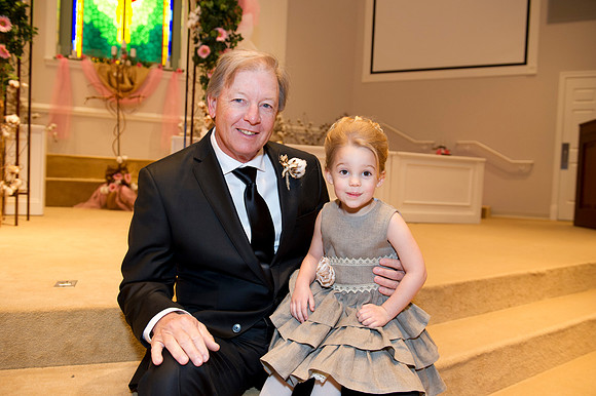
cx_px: 298
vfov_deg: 42.3
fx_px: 513
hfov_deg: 60.3
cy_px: 198
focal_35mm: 31
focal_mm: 31
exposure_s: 1/125
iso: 1250
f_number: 4
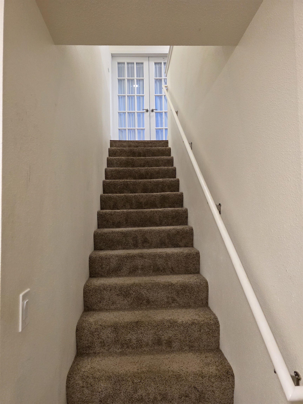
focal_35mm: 23
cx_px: 152
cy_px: 202
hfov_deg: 58.9
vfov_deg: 73.9
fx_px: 268
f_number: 1.7
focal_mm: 6.3
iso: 640
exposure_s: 1/120
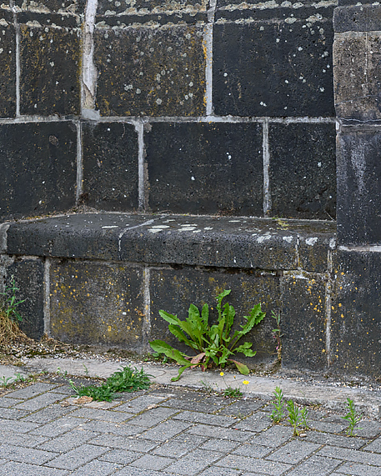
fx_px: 1043
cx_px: 199
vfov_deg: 25.7
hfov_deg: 20.7
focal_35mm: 74
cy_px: 228
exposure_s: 1/320
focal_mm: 25
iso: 200
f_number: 5
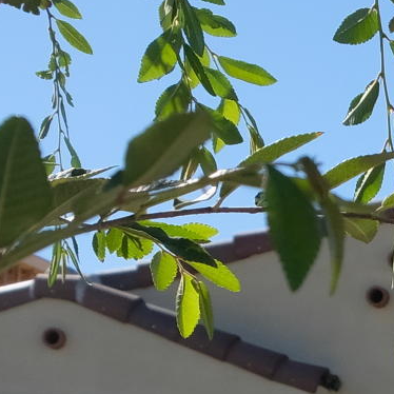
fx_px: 2460
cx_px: 1051
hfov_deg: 8.2
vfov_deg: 8.8
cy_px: 669
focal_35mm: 191
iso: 400
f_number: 8
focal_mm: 18.8
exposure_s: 1/680
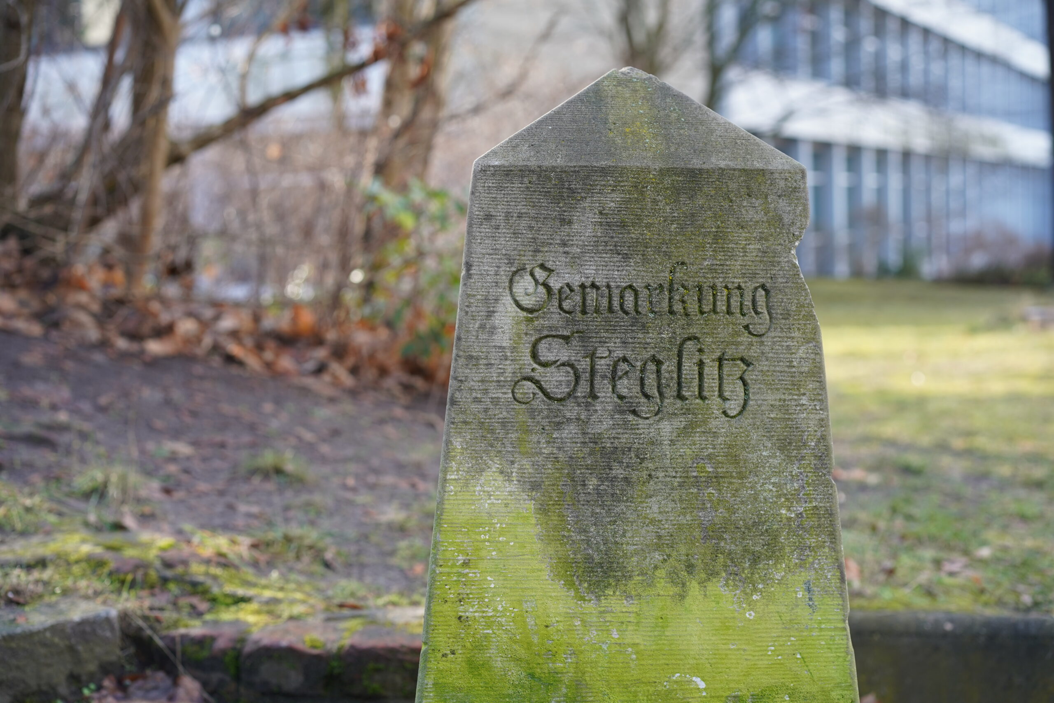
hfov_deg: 36.2
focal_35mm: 55
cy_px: 352
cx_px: 527
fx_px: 1610
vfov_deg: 24.6
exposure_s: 1/160
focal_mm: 55
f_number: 4
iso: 200
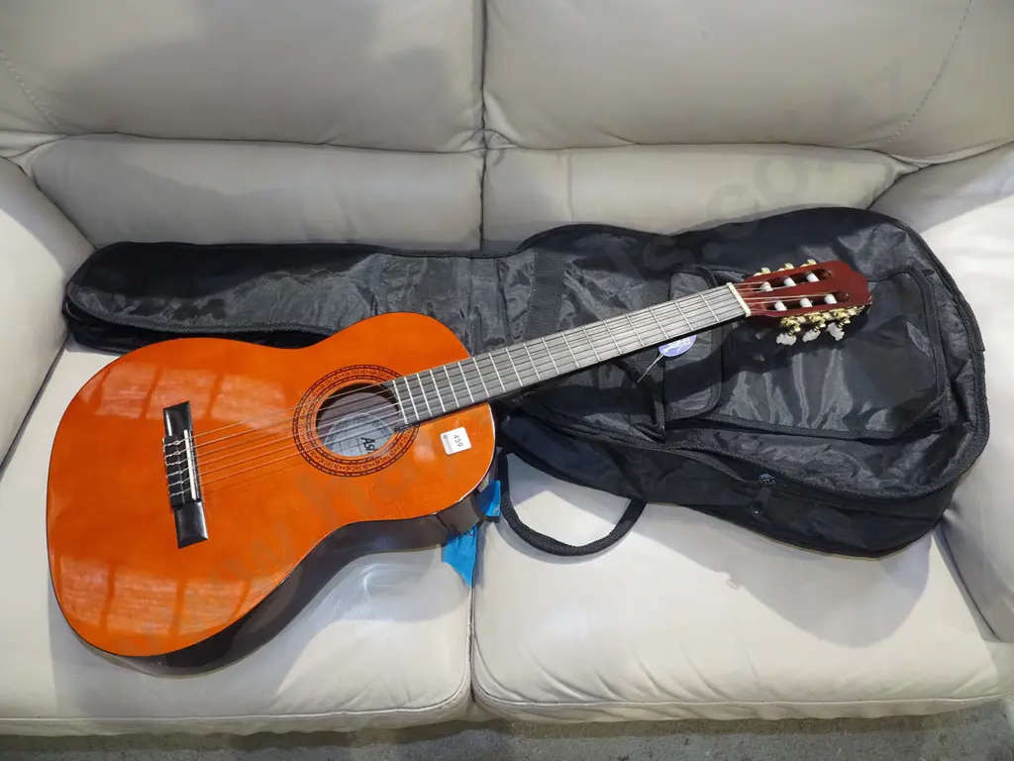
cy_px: 380
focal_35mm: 24
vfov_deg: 56.8
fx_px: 703
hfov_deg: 71.6
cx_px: 507
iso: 2500
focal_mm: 12
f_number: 5.6
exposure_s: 1/60
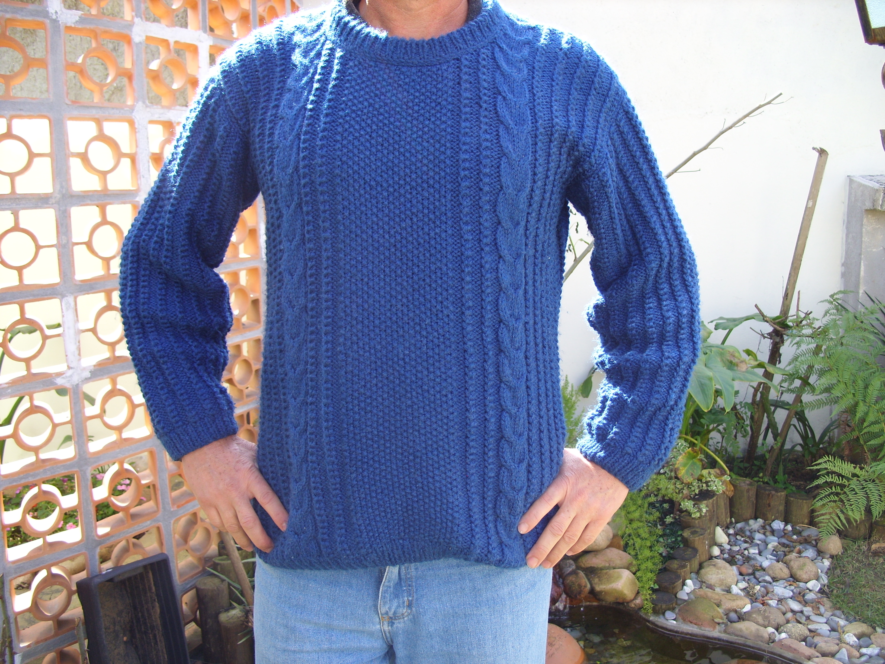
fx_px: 972
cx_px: 442
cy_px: 332
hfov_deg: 49.0
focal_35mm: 38
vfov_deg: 37.7
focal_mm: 7.8
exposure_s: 1/129
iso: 50
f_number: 2.8
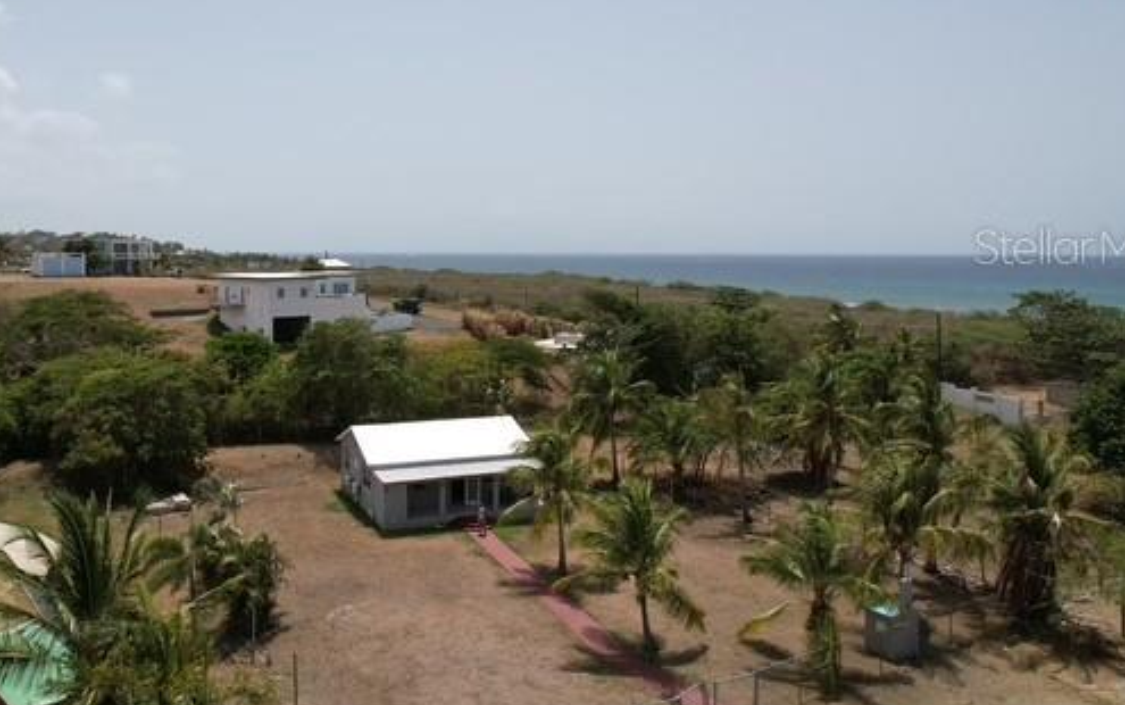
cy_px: 246
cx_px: 461
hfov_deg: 64.1
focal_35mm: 29
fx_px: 890
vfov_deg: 42.7
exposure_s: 1/3000
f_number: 2.8
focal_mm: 8.38
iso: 110
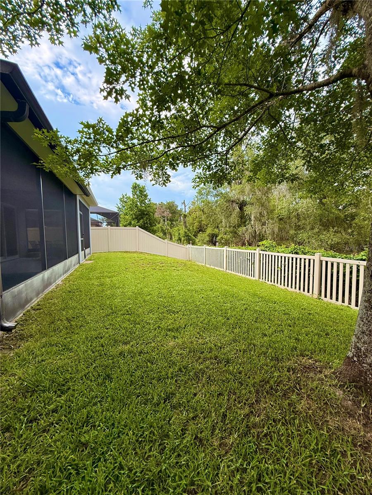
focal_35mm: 14
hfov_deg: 85.7
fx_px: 201
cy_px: 248
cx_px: 186
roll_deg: +0.0
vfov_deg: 102.1
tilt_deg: -2.9
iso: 64
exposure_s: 1/510
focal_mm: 2.22
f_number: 2.2
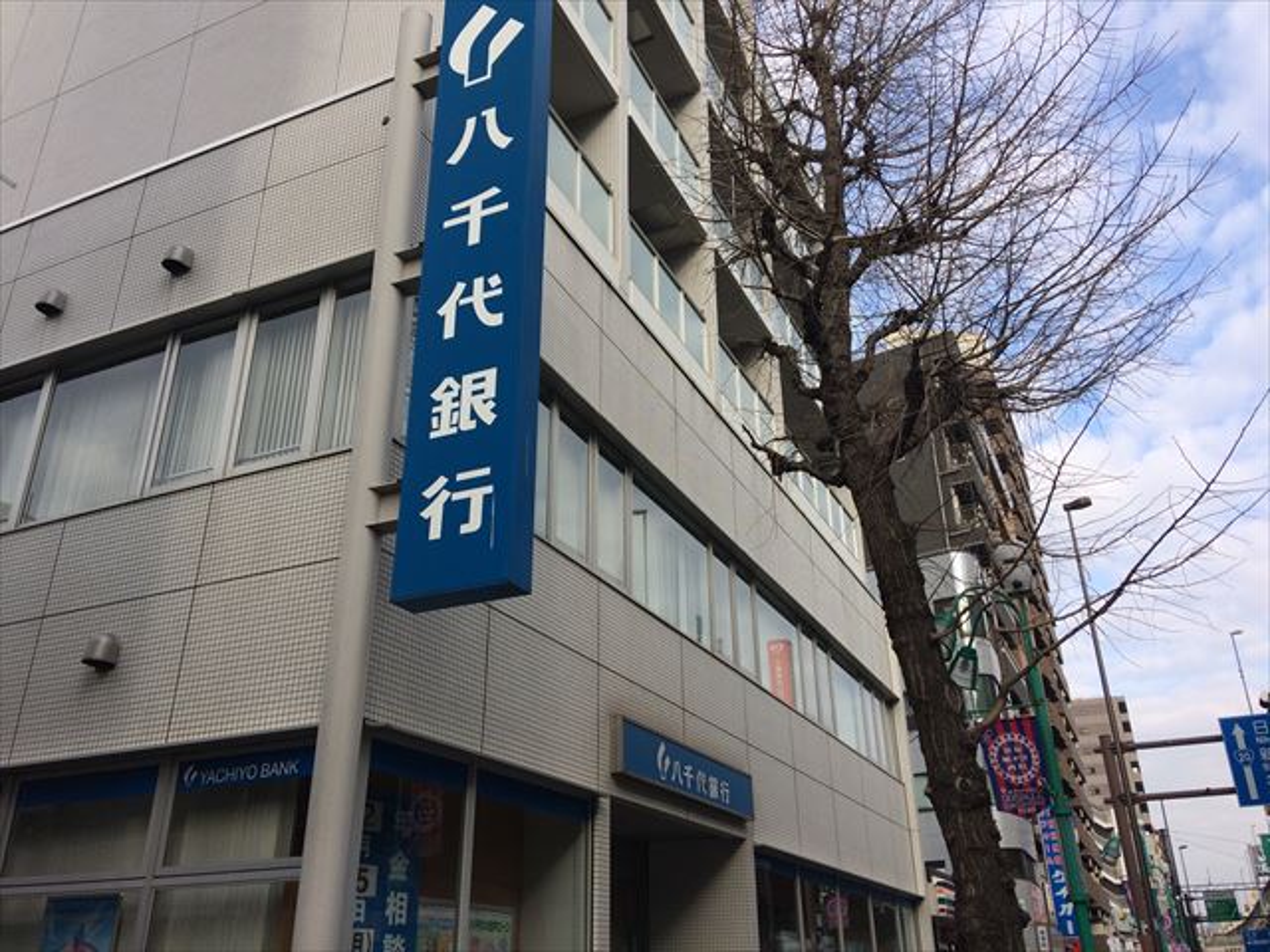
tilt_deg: +25.7
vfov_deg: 48.2
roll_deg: +0.8
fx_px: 1064
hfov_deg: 61.7
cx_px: 635
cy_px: 476
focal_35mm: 29
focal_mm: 4.15
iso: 32
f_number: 2.2
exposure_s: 1/954
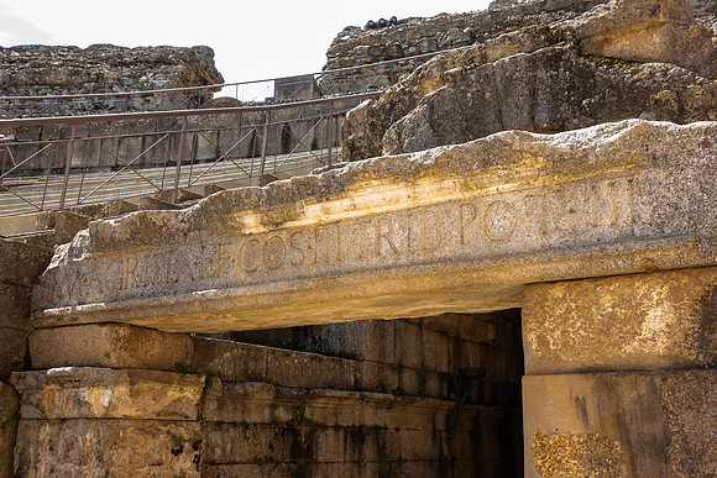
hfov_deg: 49.5
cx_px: 358
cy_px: 239
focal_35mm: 39
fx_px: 777
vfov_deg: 34.2
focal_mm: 14.3
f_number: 6.3
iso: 1250
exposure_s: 1/400
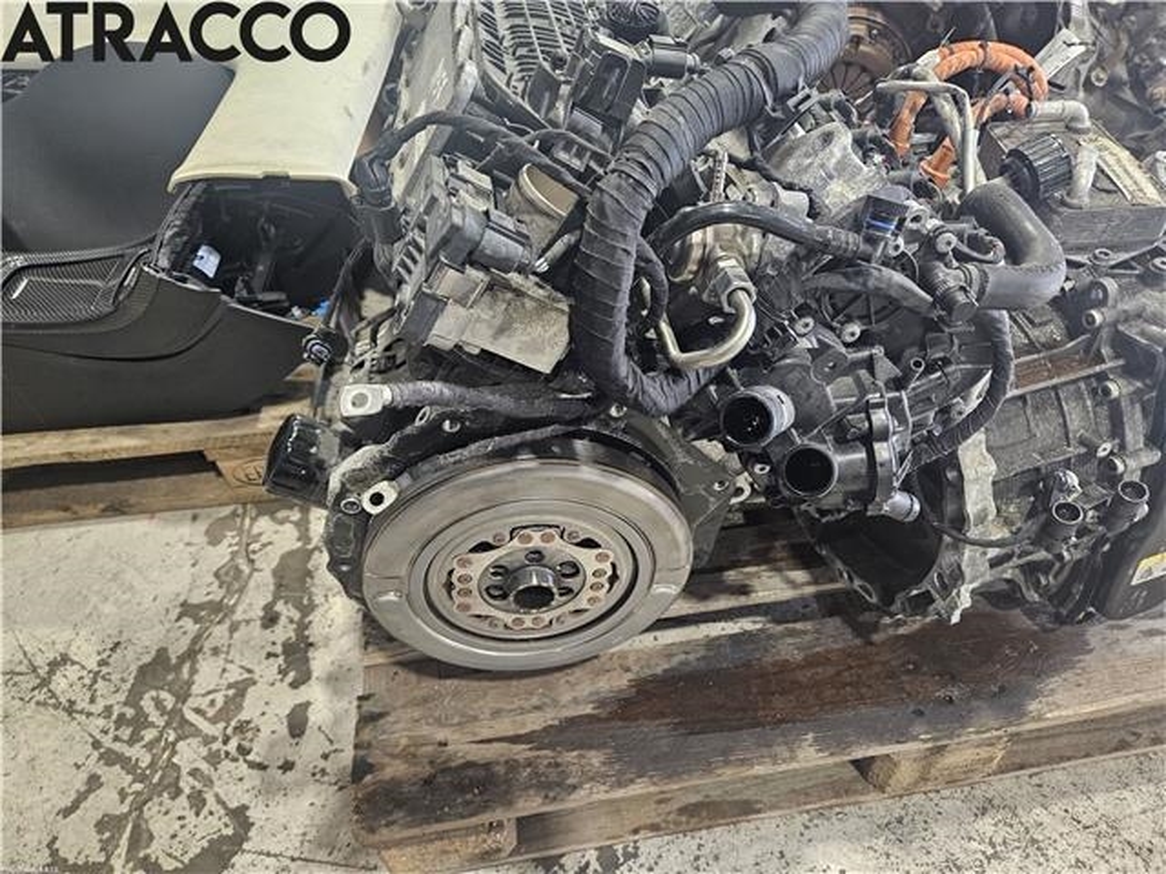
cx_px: 583
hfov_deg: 73.9
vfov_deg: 58.9
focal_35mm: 23
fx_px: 775
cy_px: 437
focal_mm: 5.4
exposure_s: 1/100
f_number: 1.8
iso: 250
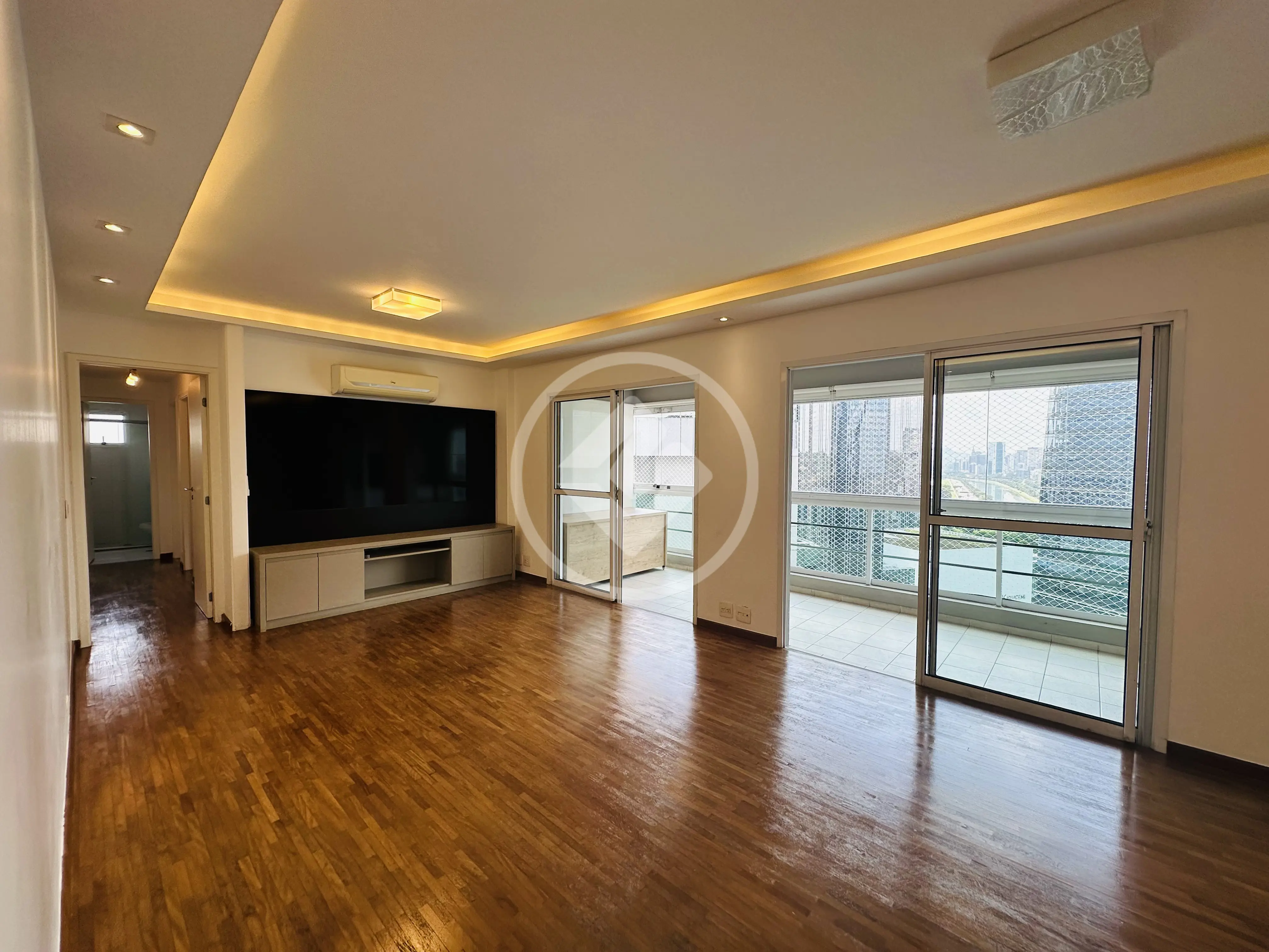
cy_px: 476
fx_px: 513
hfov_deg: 102.1
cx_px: 634
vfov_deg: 85.7
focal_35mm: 14
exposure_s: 1/186
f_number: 2.2
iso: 40
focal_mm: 2.22
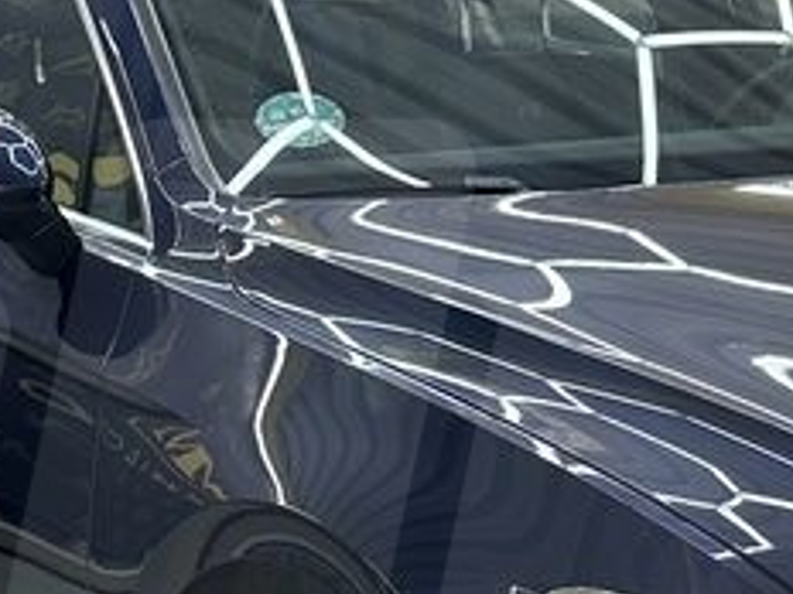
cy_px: 495
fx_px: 2841
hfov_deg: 15.8
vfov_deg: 11.9
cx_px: 578
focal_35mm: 124
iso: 100
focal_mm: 6.86
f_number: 1.78
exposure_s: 1/123
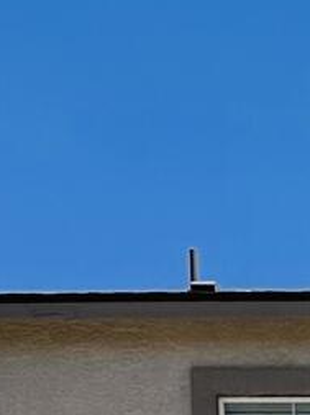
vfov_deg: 8.8
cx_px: 663
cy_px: 1178
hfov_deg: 7.4
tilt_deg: -0.5
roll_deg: -0.1
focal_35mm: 190
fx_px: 2274
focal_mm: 6.86
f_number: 1.78
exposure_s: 1/9709
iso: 80
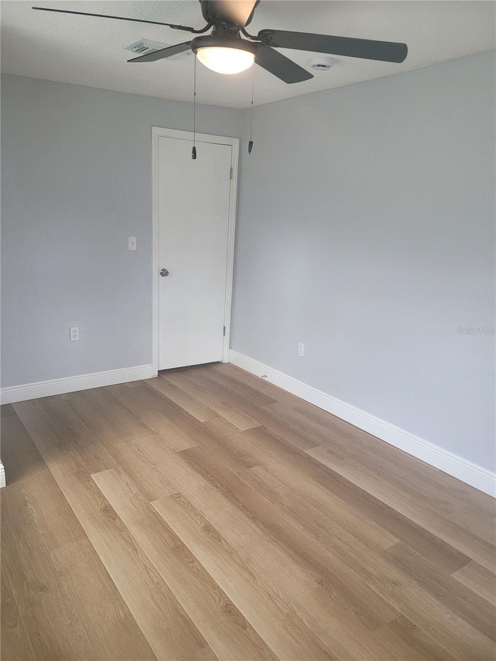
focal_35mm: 26
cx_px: 248
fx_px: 497
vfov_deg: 67.3
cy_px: 330
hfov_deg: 53.1
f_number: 1.8
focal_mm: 5.4
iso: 125
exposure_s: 1/120
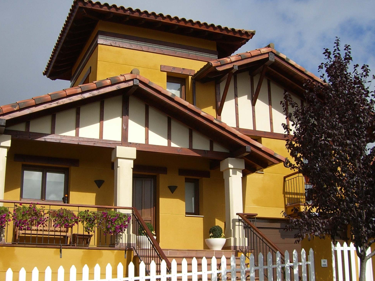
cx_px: 180
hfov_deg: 38.2
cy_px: 151
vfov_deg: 29.1
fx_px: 542
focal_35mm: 50
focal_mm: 6.2
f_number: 4.3
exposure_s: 1/800
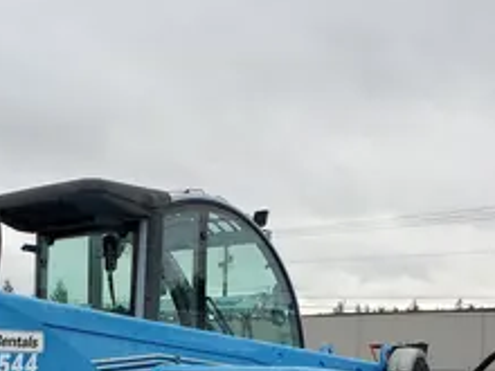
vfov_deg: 21.6
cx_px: 99
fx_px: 929
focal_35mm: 65
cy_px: 390
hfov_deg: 29.2
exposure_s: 1/349
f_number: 2.4
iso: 50
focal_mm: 4.3
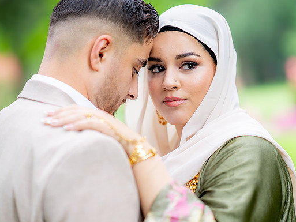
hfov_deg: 17.3
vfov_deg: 13.0
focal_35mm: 114
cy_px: 111
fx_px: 975
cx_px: 145
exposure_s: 1/800
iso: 100
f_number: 1.4
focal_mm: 85
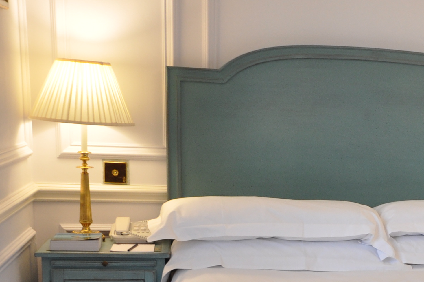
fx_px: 929
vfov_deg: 16.6
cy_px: 323
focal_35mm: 79
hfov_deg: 21.9
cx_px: 614
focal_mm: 18
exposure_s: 1/25
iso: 400
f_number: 5
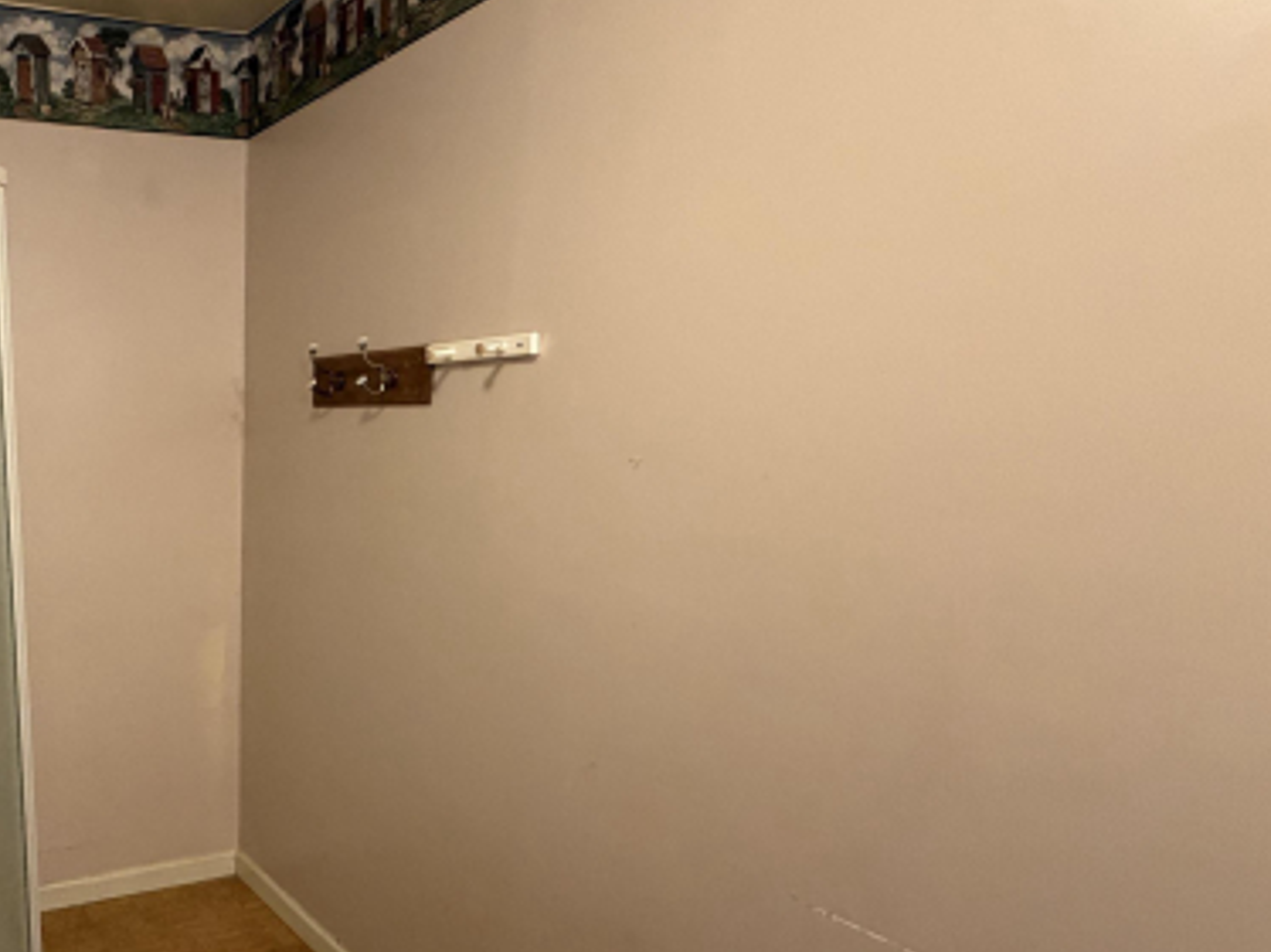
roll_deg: +0.7
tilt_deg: -12.3
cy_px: 629
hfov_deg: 59.9
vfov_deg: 53.8
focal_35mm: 25
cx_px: 148
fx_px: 917
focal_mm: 2.22
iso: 320
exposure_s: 1/60
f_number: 2.2
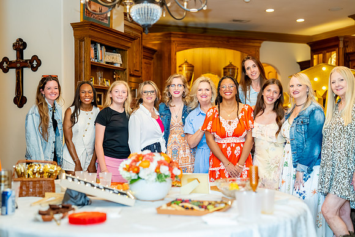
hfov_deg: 37.3
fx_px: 525
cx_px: 171
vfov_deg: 25.4
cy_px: 119
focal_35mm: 53
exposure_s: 1/400
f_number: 1.8
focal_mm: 50
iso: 2000
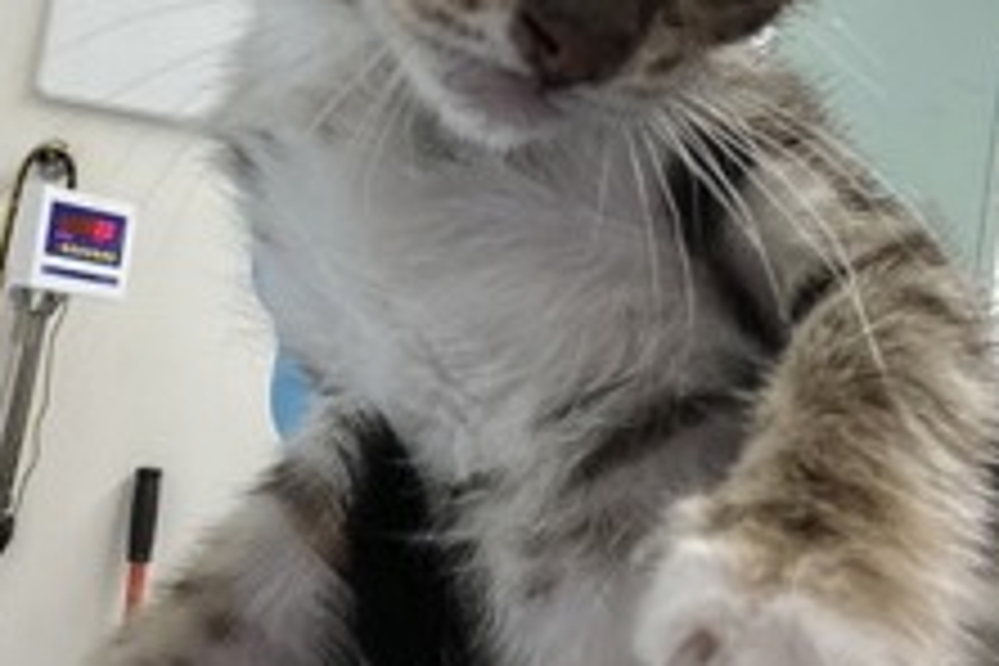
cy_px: 9
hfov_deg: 33.8
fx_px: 1637
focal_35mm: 59
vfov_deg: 22.2
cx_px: 407
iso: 250
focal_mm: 2.71
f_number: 2.2
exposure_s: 1/60
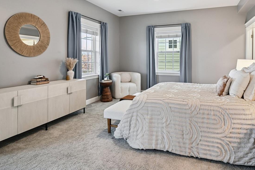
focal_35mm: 23
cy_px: 61
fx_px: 161
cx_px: 148
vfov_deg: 54.8
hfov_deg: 76.2
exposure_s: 1/8
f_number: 10
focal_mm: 15.5
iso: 400
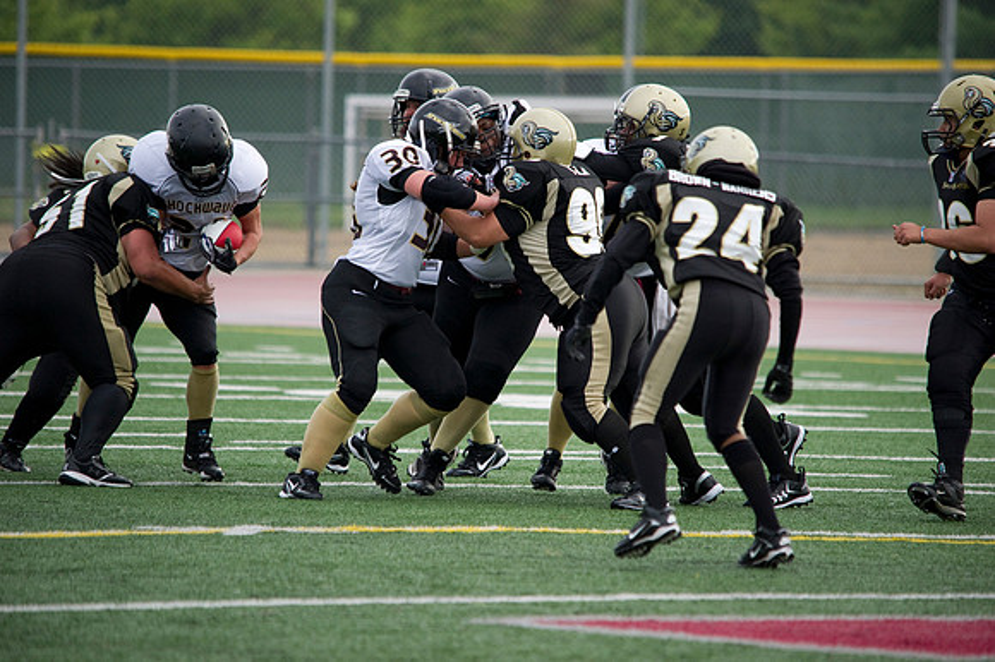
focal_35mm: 450
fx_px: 12430
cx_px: 498
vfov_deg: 3.1
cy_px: 331
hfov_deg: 4.6
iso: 2200
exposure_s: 1/1000
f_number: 6.3
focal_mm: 450
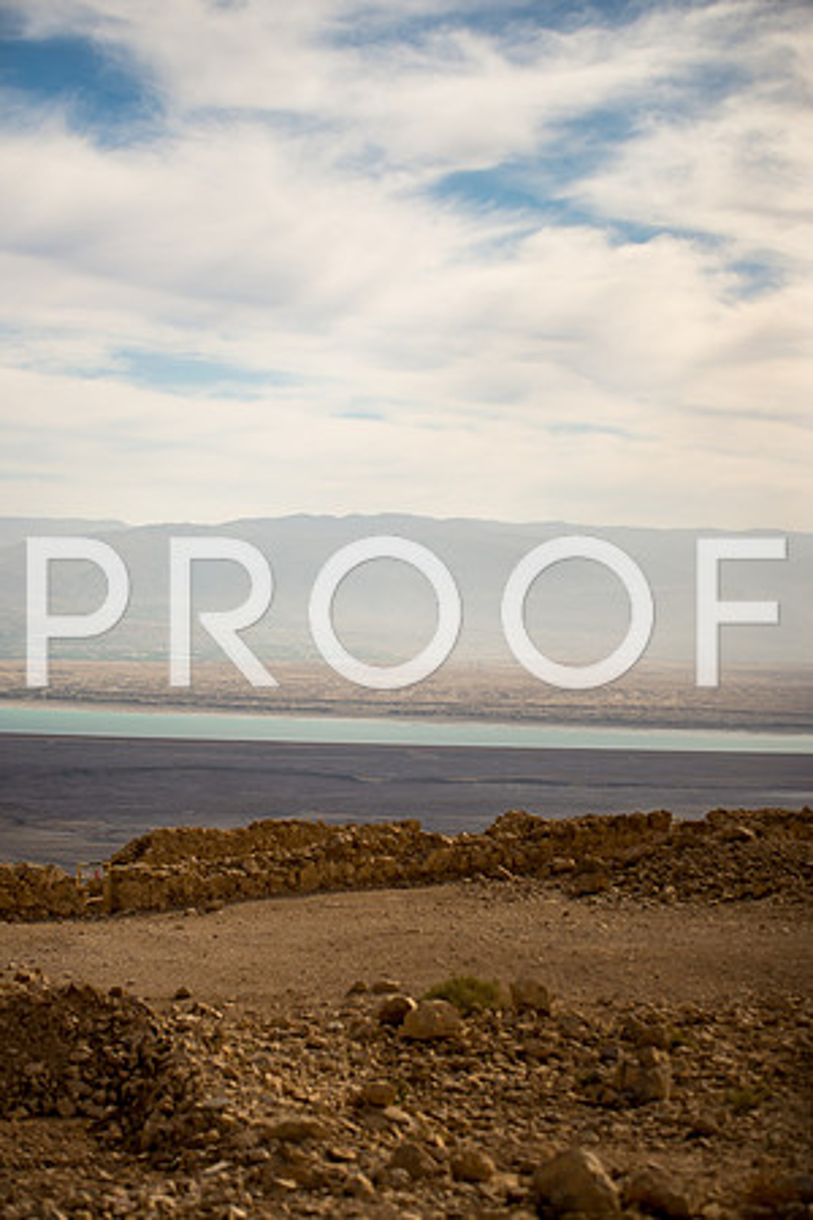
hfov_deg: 19.5
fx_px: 2371
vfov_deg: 28.8
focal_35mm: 70
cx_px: 406
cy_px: 610
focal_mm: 70
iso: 200
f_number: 2.8
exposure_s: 1/4000
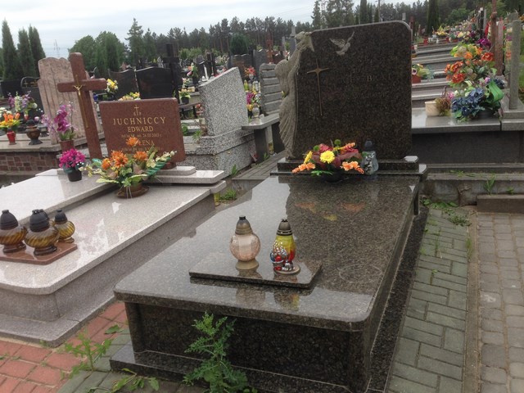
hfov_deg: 55.4
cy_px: 196
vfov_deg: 42.9
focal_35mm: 33
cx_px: 262
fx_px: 500
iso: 50
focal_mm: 4.12
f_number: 2.4
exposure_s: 1/834
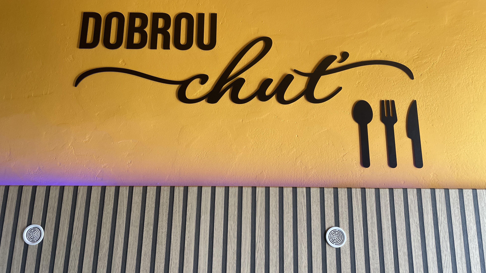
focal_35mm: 29
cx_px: 238
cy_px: 139
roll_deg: +0.3
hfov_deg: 66.1
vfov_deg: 40.2
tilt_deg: +13.6
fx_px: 374
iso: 80
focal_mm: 4.2
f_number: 1.6
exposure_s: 1/121
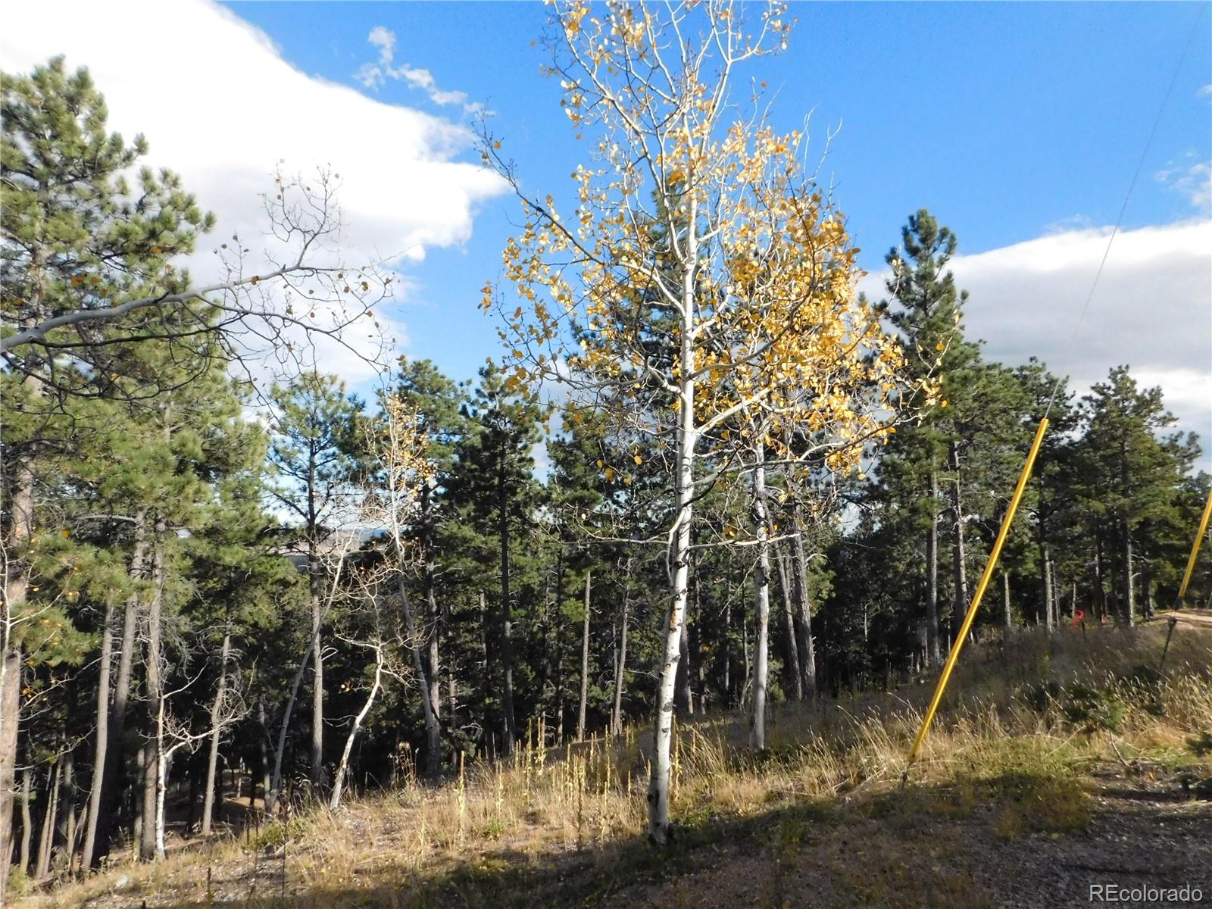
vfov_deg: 58.9
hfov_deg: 73.9
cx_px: 606
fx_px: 805
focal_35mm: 23
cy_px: 454
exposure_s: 1/1500
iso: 800
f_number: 6
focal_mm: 4
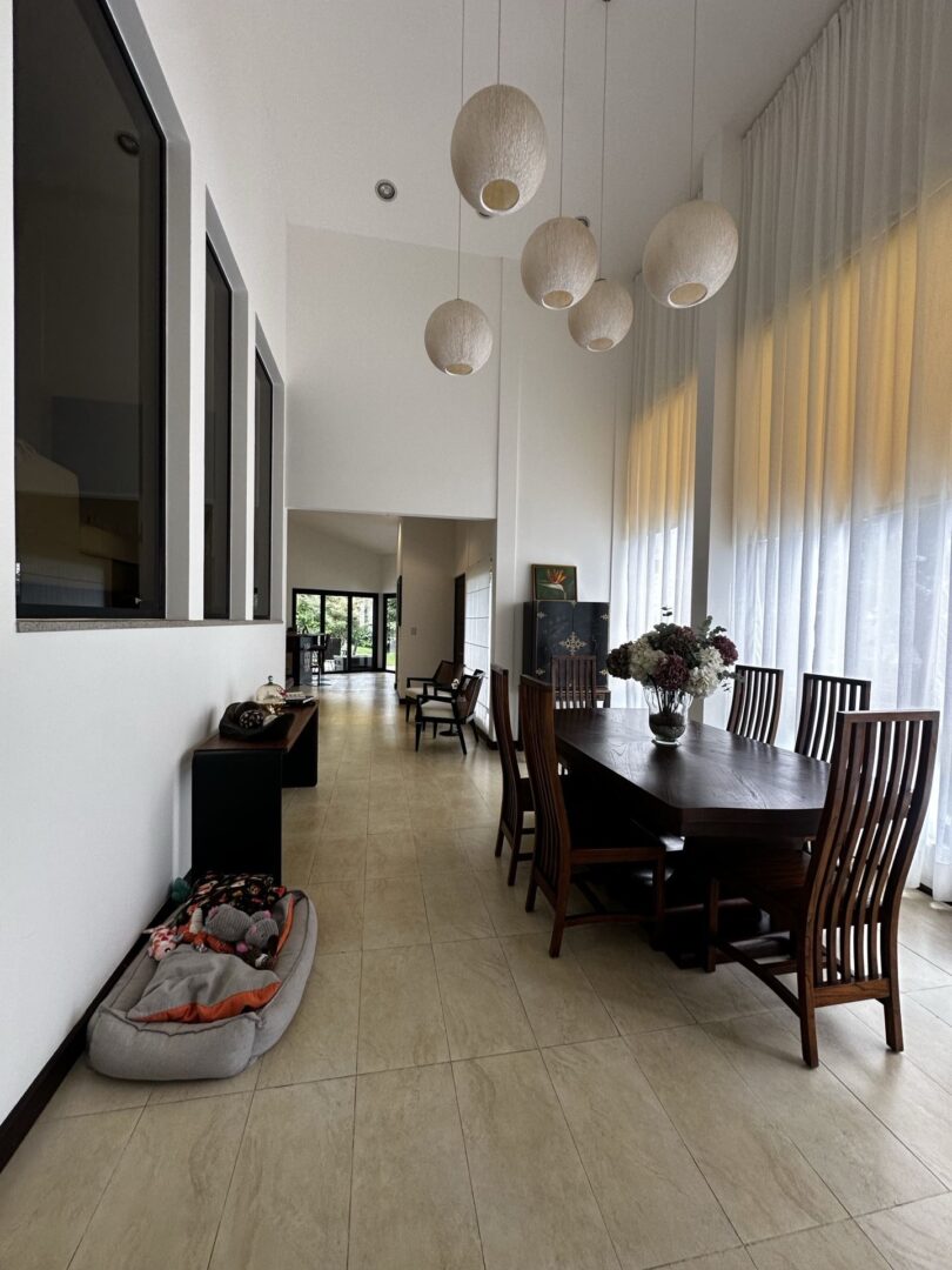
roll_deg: -2.2
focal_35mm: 14
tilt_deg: -0.3
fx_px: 513
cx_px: 476
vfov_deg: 102.1
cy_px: 635
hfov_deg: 85.7
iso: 125
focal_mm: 2.2
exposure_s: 1/120
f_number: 2.2
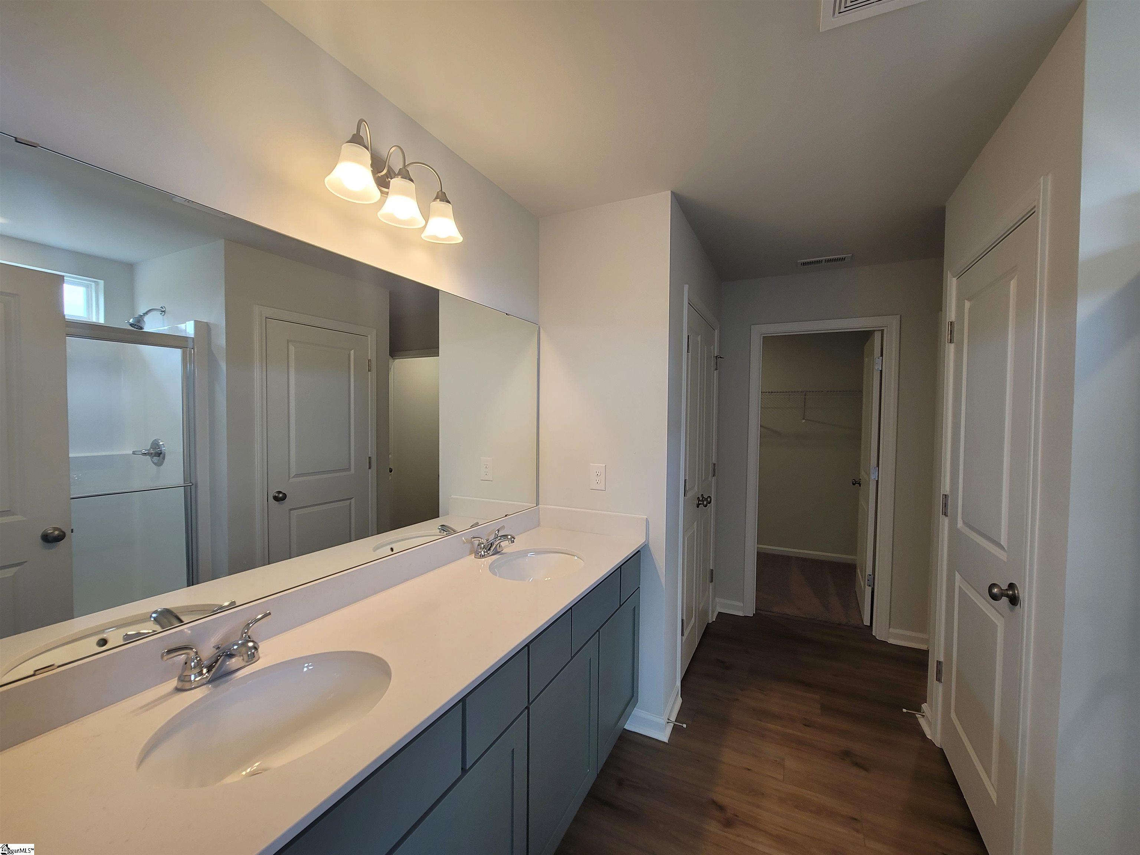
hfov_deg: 106.2
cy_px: 428
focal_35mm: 13
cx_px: 570
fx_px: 428
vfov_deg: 89.9
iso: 80
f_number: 2.2
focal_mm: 2.2
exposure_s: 1/60
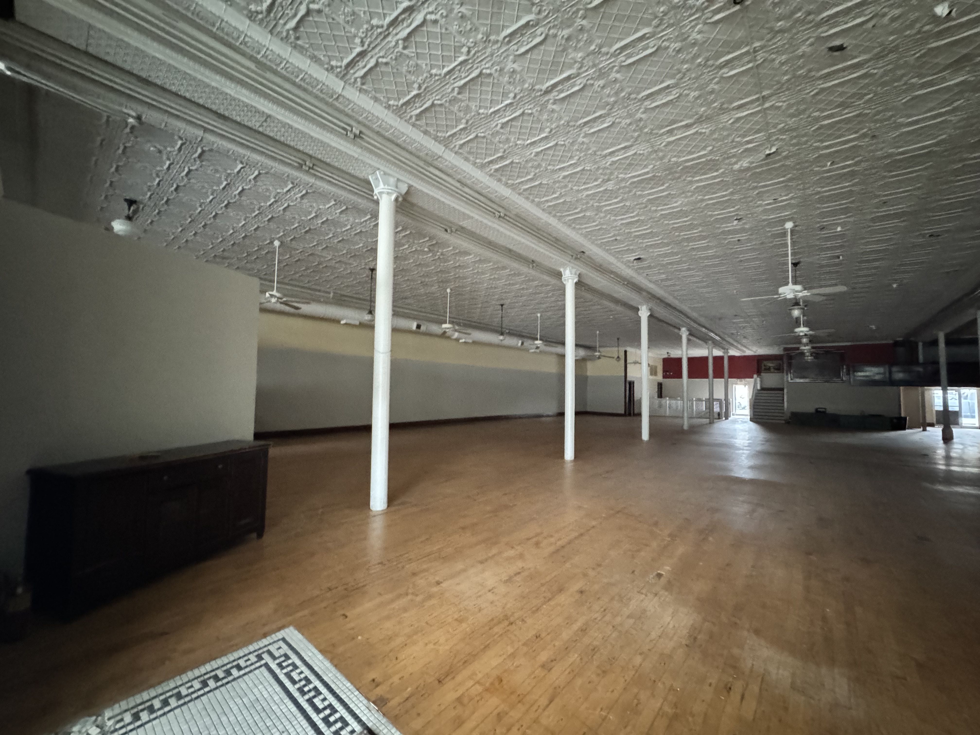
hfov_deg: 102.1
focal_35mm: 14
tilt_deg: +4.6
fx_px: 396
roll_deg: -0.6
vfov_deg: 85.7
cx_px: 490
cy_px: 368
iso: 1600
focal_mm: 2.22
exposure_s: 1/32
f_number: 2.2
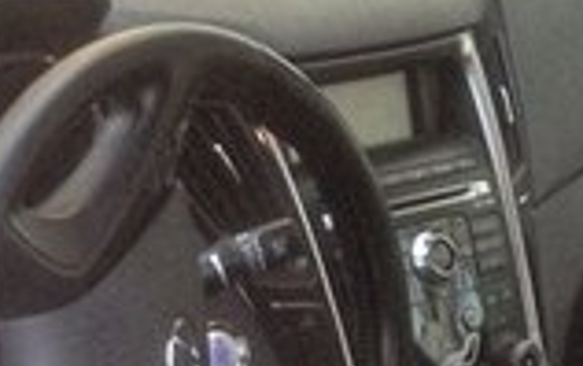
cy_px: 630
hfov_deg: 13.6
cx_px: -255
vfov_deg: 8.7
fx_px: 2321
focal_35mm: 146
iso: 80
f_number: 2.4
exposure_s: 1/20
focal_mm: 4.12
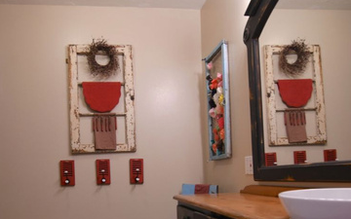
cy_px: 174
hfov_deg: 62.5
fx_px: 286
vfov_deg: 40.3
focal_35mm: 30
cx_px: 140
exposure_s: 1/15
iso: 200
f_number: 2.8
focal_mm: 11
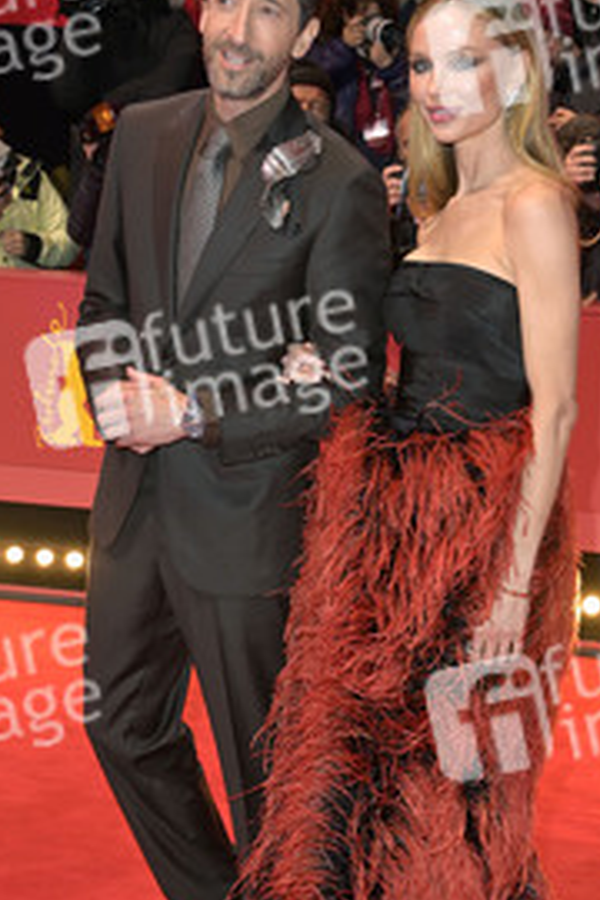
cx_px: 293
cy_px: 537
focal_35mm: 74
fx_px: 1850
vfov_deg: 27.3
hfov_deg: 18.4
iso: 1250
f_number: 5.6
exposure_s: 1/160
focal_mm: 50
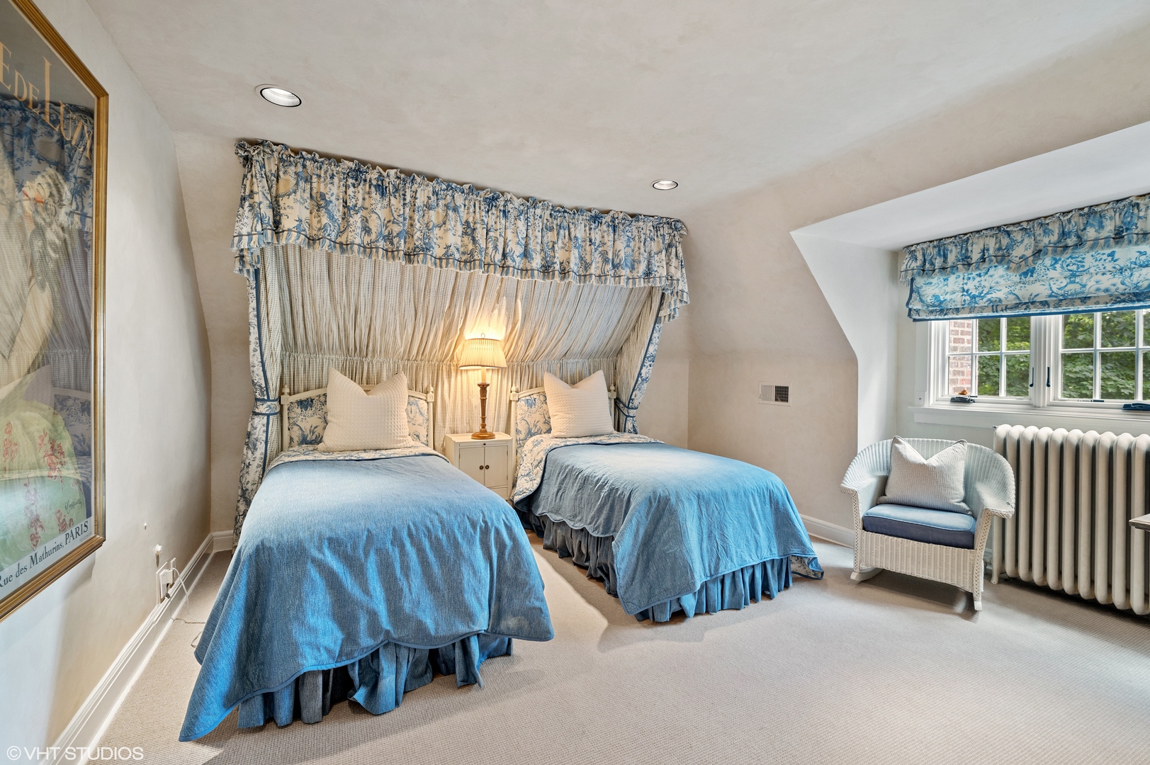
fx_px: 495
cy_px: 382
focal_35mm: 16
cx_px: 575
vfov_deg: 75.4
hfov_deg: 98.6
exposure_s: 3
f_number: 8
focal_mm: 15.5
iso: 200
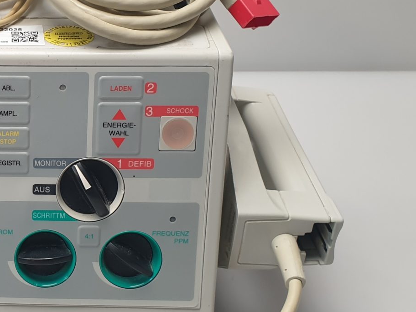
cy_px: 145
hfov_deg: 24.9
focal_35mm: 73
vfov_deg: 20.2
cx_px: -39
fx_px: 877
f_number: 2.4
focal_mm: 4.3
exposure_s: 1/50
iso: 80
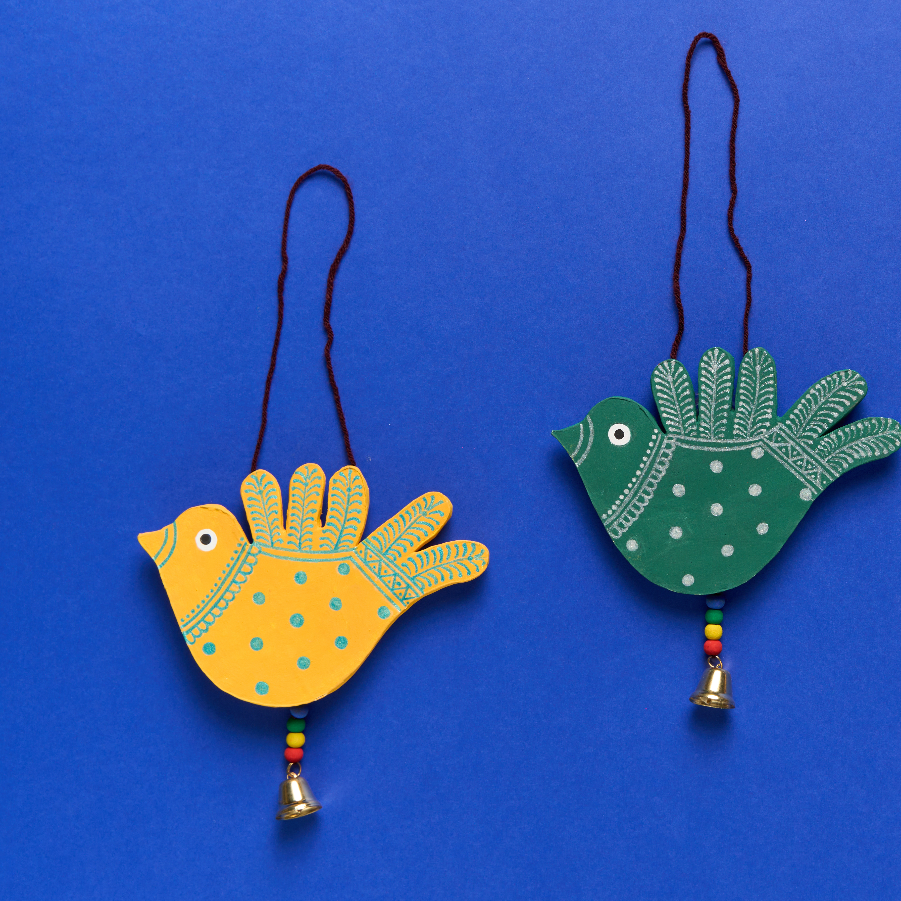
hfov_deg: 23.1
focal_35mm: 74
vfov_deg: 23.3
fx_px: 2179
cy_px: 383
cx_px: 710
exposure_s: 1/100
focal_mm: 45
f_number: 8
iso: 125
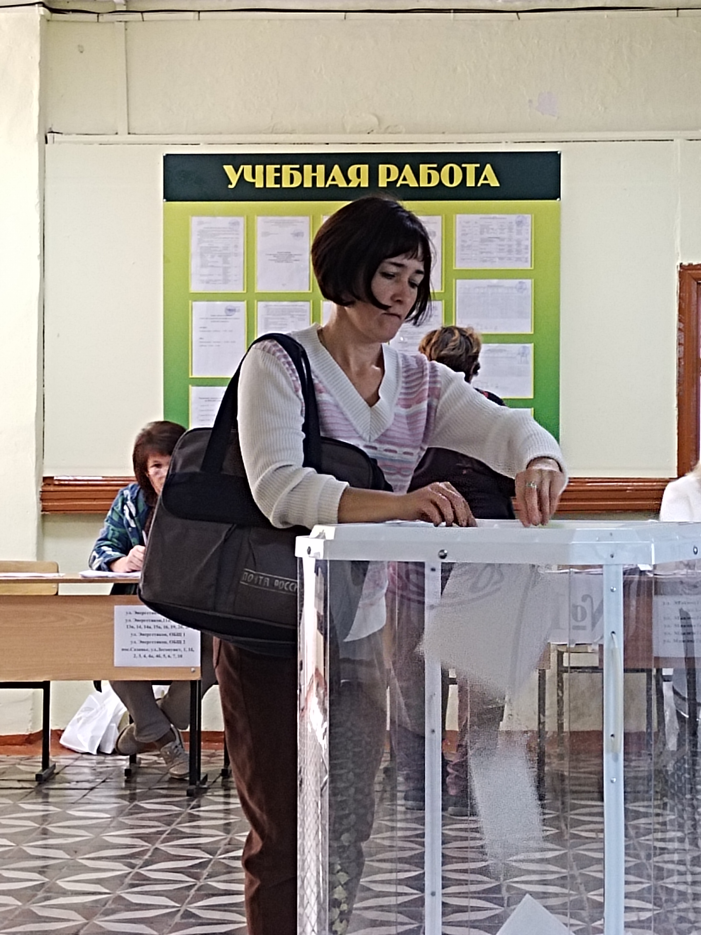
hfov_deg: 15.9
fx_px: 2511
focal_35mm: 93
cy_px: 468
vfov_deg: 21.1
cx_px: 350
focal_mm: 4.75
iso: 651
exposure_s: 1/25
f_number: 1.8
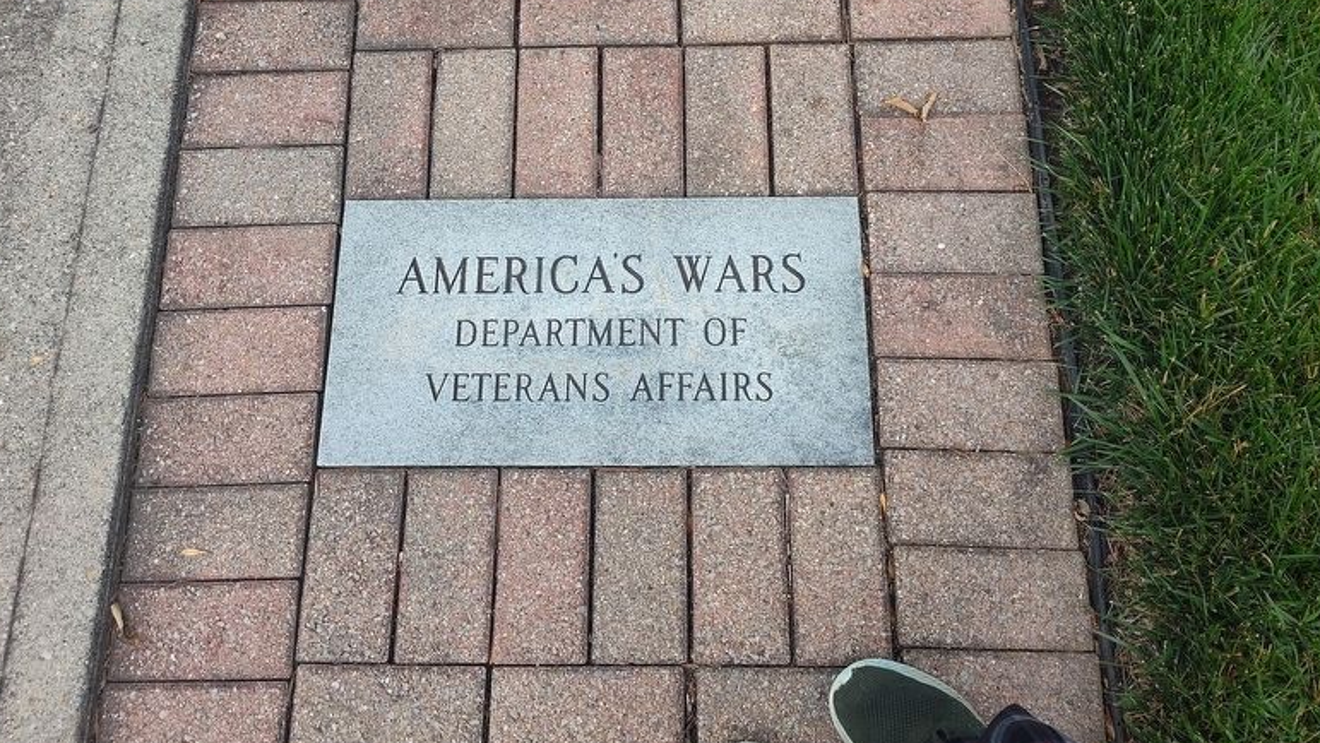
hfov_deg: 71.9
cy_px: 269
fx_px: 910
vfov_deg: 44.0
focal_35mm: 26
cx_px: 661
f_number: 1.8
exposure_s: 1/405
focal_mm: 5.56
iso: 100
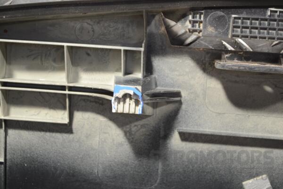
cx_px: 142
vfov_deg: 16.6
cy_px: 94
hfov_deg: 24.6
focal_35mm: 82
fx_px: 648
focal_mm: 55
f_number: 5.6
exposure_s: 1/30
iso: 720
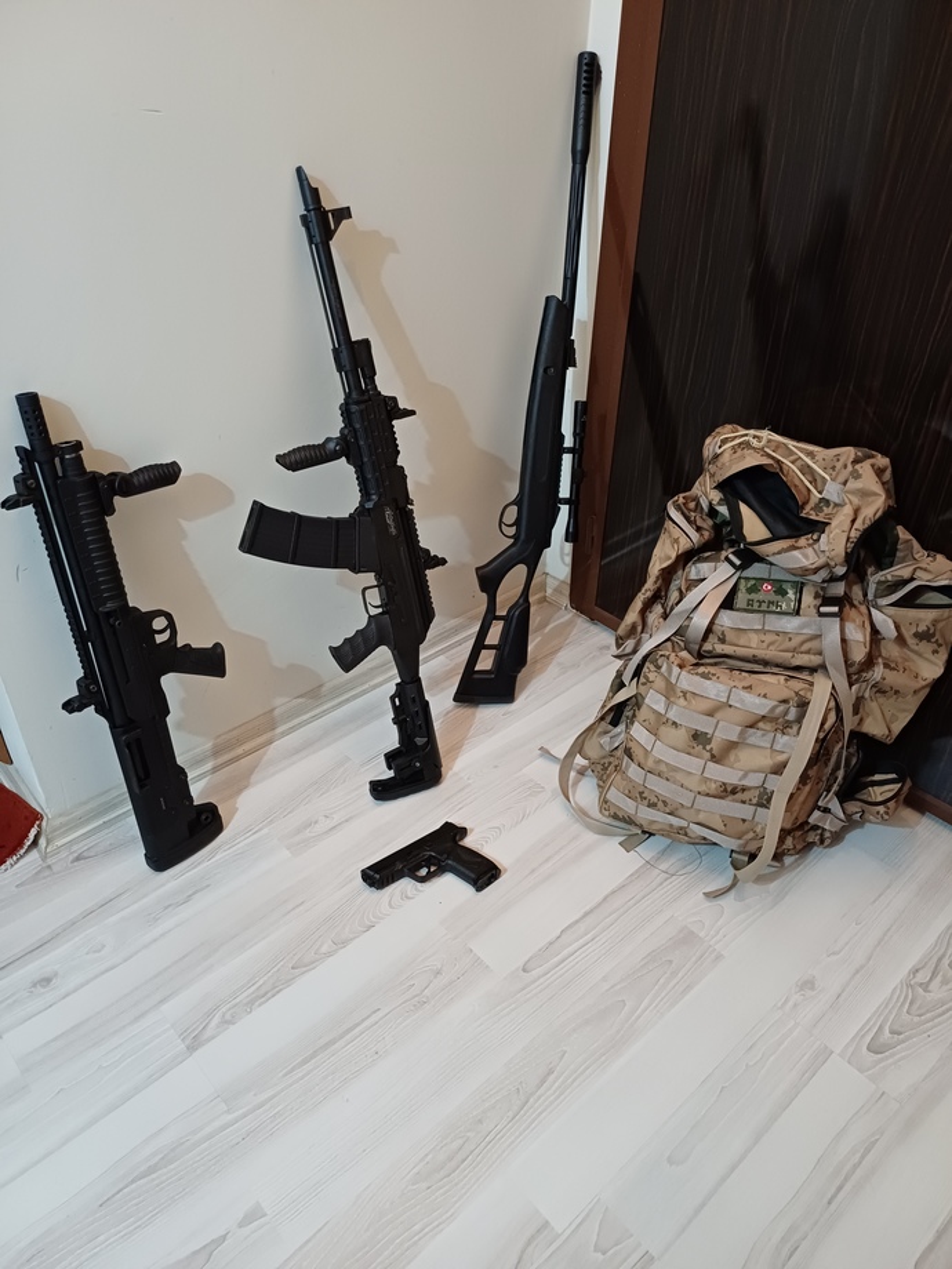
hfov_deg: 54.9
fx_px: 917
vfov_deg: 69.4
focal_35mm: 25
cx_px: 476
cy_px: 634
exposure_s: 1/20
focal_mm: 4.65
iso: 800
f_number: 1.8
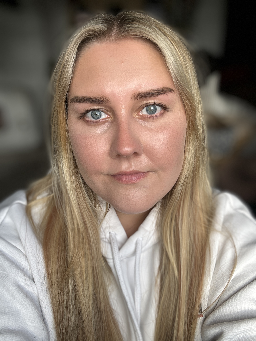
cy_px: 170
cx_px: 128
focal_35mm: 30
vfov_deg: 60.0
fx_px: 296
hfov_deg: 46.8
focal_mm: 2.69
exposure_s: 1/149
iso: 20
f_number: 1.9
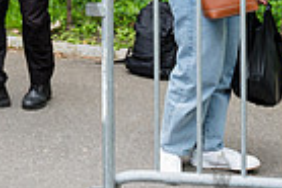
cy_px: -108
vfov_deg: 12.9
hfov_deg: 17.7
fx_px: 784
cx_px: -172
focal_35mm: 100
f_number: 3.5
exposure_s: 1/100
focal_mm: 24
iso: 400
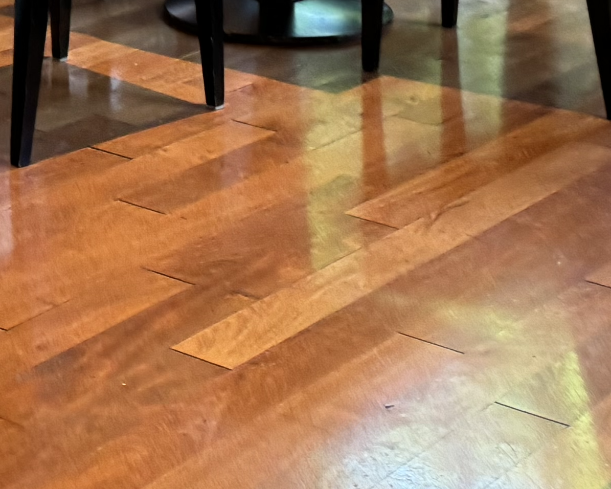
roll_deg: -0.3
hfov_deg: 16.8
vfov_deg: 12.5
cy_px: -402
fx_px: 2025
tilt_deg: -4.7
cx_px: -7
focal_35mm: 112
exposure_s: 1/50
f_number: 1.78
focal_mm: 6.76
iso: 200
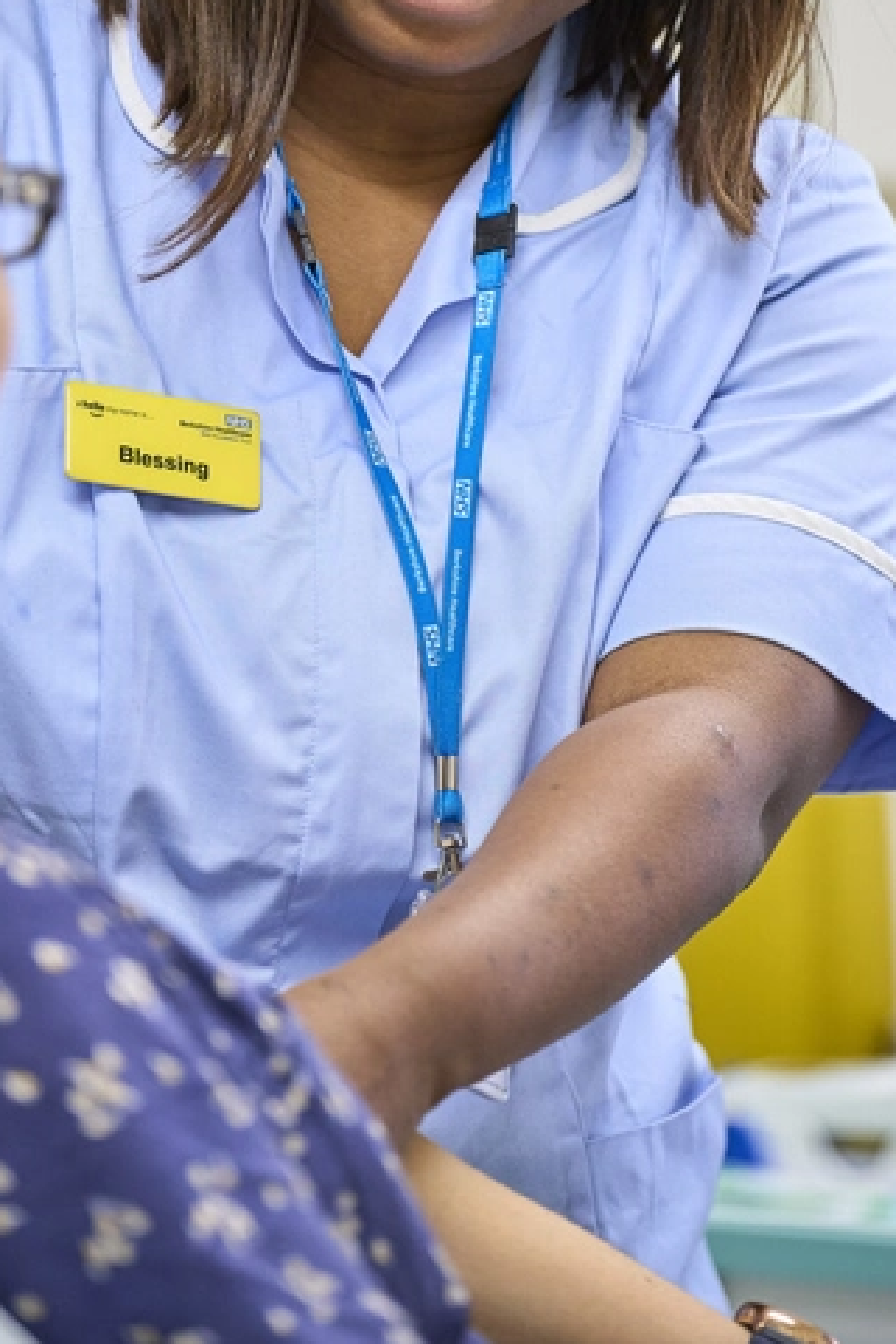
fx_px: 10117
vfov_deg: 7.6
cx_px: 500
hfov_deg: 5.1
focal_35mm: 271
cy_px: 249
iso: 1250
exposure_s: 1/250
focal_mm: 151
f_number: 2.8
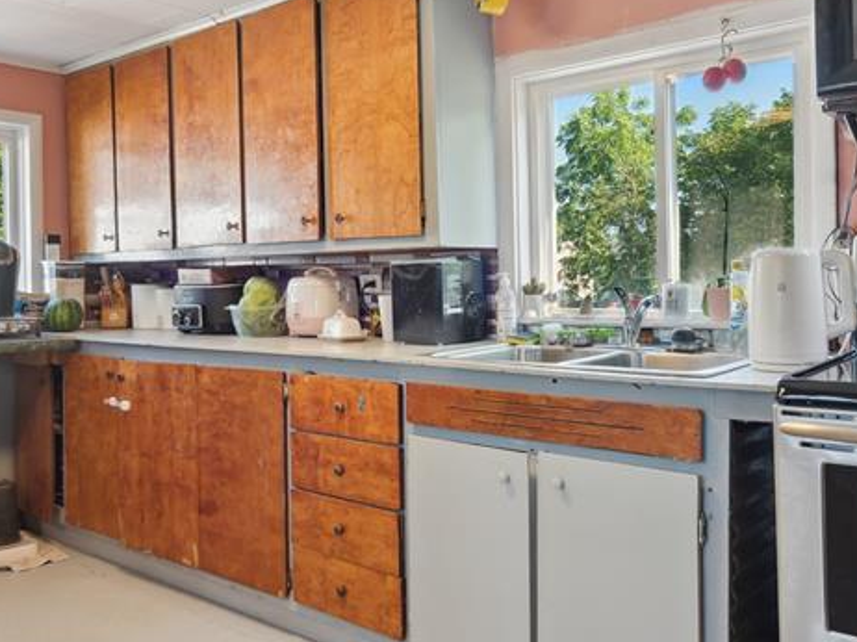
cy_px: 281
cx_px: 436
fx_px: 792
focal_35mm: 32
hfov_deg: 56.8
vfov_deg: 44.0
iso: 400
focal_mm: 15
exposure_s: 1/25
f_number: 8
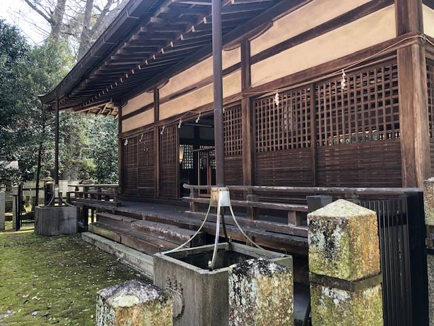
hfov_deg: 63.4
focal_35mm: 28
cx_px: 217
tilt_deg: +3.1
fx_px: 351
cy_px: 163
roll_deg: +1.6
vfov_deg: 49.7
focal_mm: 3.99
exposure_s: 1/120
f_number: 1.8
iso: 50
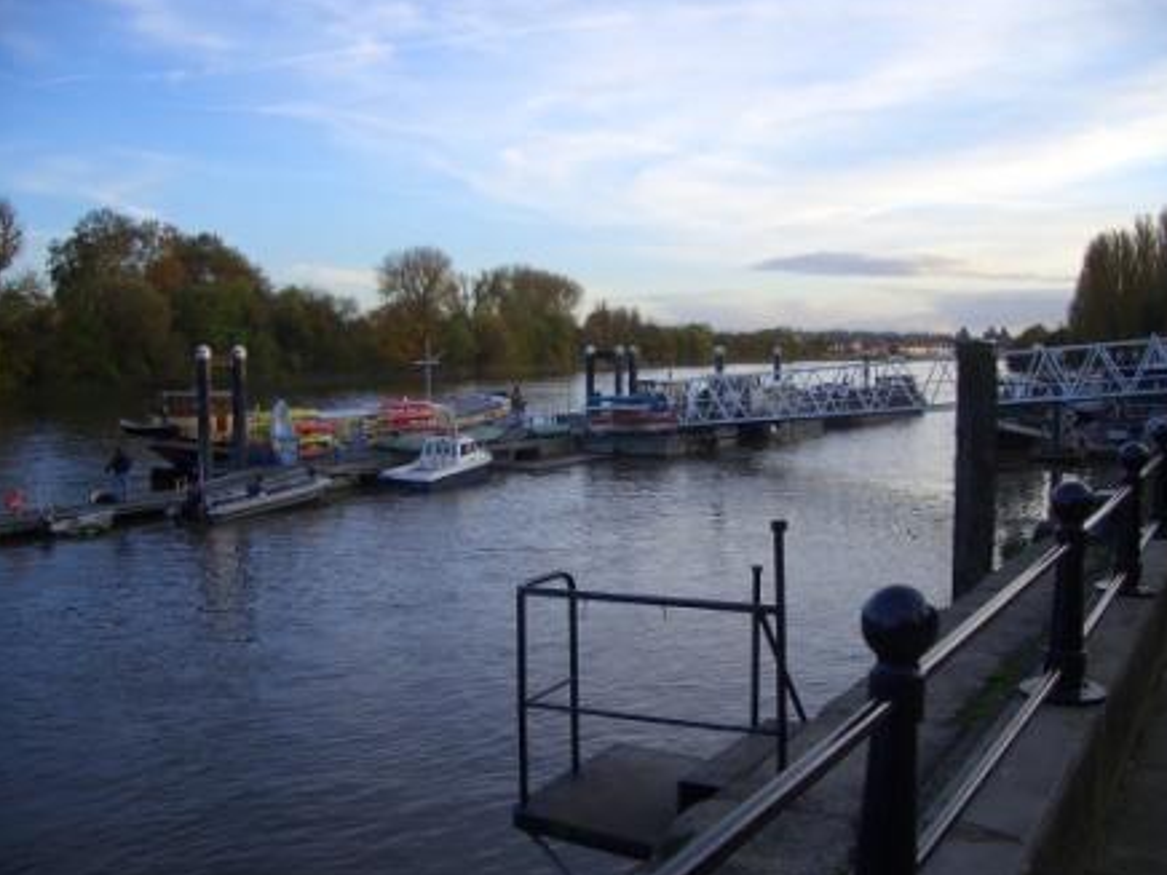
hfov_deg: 51.4
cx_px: 592
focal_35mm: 36
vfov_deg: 39.7
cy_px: 439
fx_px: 1214
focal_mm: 5.8
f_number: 2.6
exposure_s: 1/320
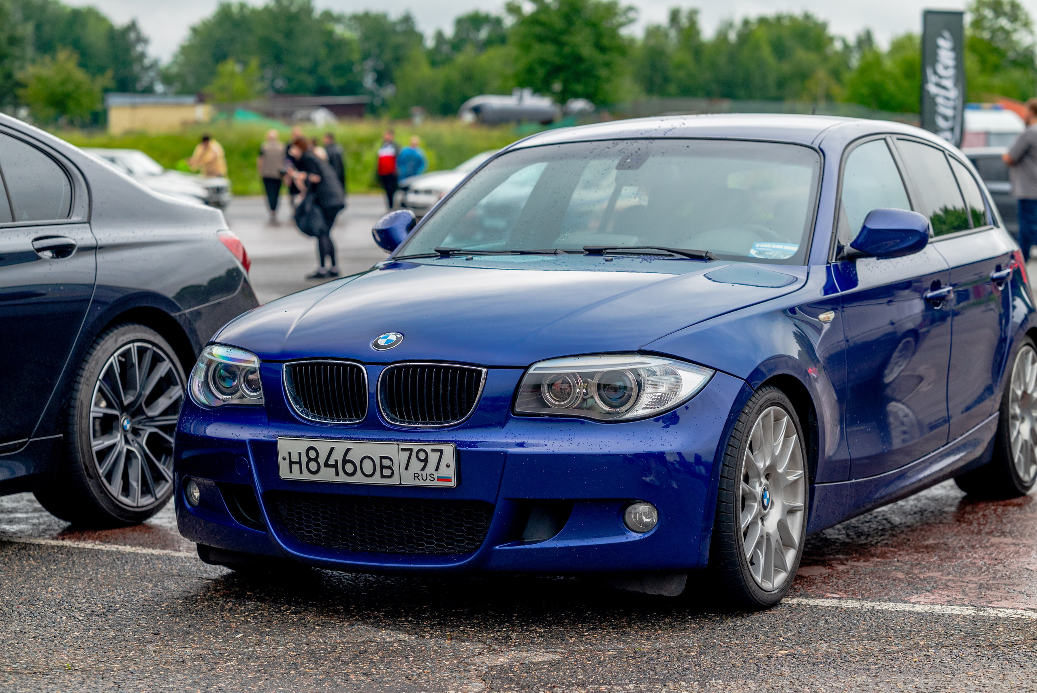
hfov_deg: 23.9
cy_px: 346
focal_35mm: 85
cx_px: 518
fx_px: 2449
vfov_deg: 16.1
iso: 400
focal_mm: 85
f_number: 3.5
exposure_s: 1/800
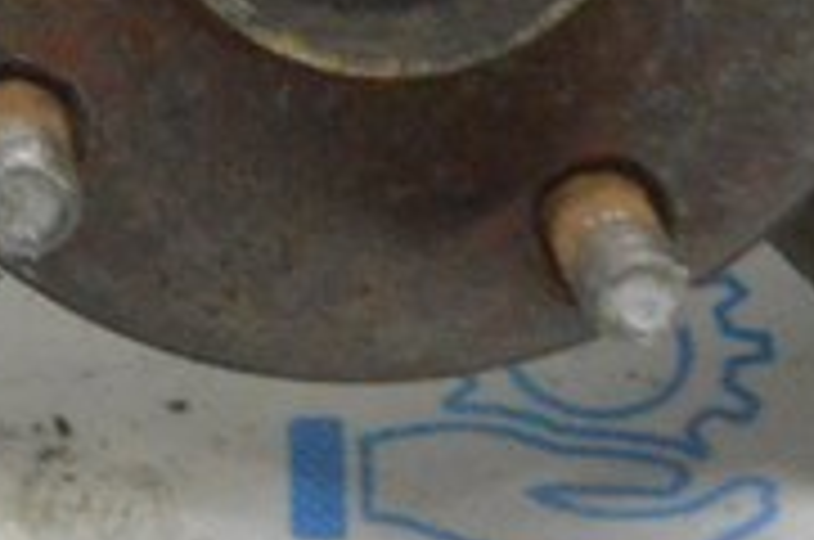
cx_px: 364
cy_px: -538
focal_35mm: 238
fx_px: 5372
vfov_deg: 5.6
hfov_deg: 8.7
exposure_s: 1/15
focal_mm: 28
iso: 6400
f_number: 20
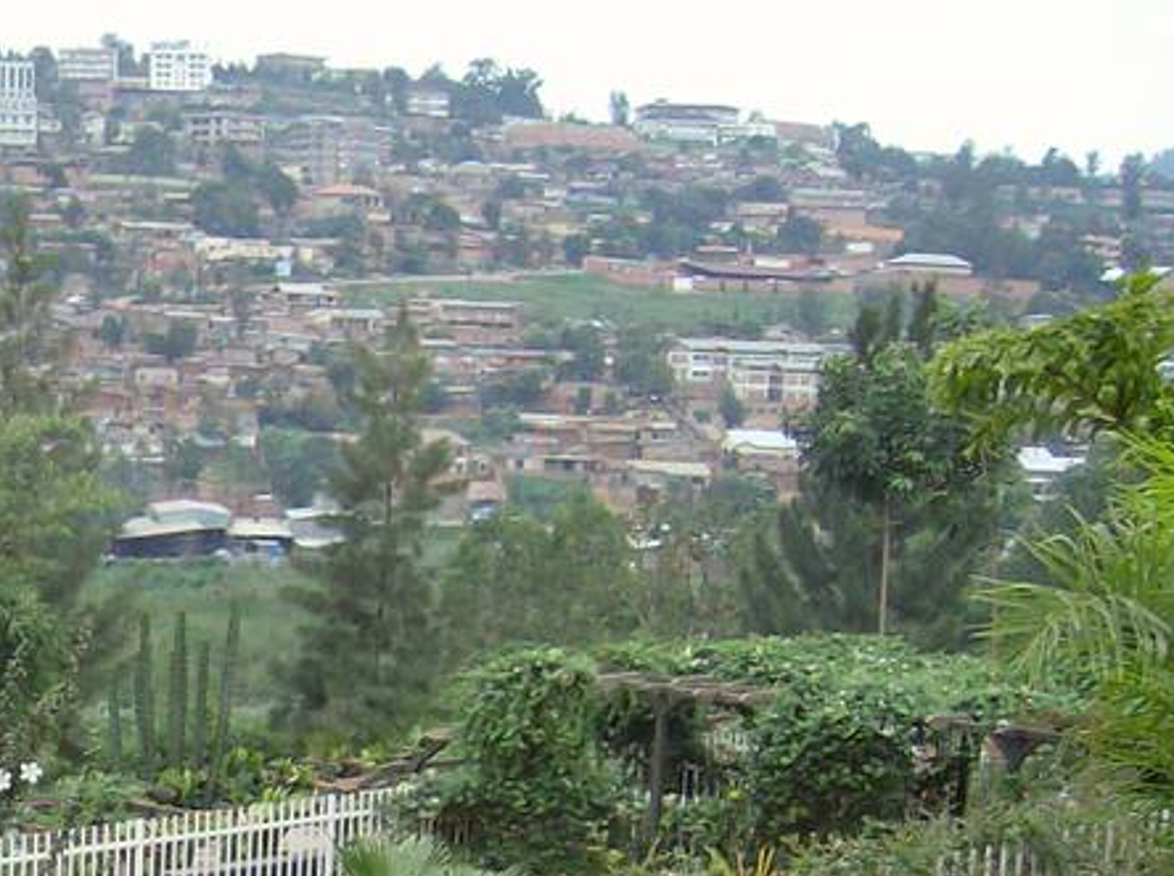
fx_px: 2809
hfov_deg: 22.2
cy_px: 1004
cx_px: -153
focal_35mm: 83
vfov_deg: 17.0
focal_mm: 6
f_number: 2.8
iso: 100
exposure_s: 1/153
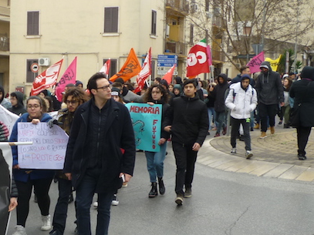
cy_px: 129
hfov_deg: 33.0
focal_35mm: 57
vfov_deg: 25.6
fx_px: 517
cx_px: 70
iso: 80
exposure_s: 1/125
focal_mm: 5.2
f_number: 3.3
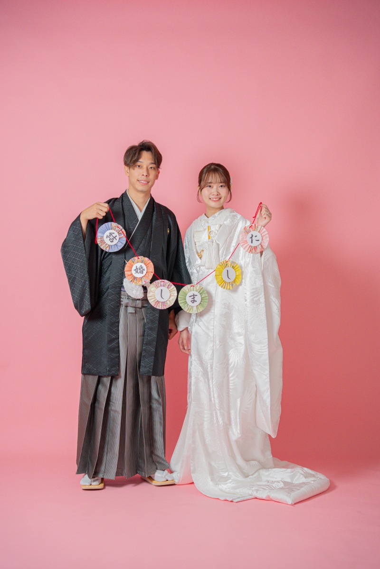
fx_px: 967
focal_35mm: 61
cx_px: 190
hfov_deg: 22.2
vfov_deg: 32.8
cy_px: 284
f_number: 4
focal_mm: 61.1
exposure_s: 1/250
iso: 800
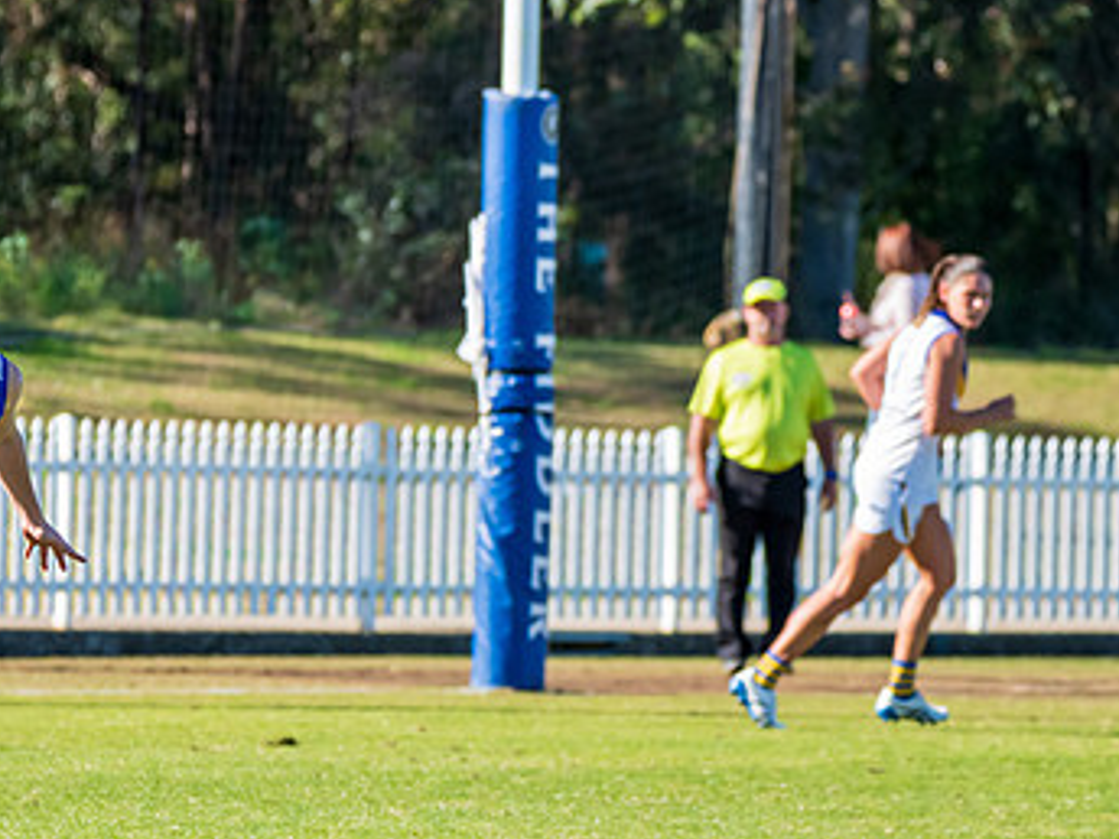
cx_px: 297
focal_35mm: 510
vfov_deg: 2.9
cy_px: 451
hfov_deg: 3.9
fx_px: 16486
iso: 800
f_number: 6.3
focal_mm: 240
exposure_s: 1/2000
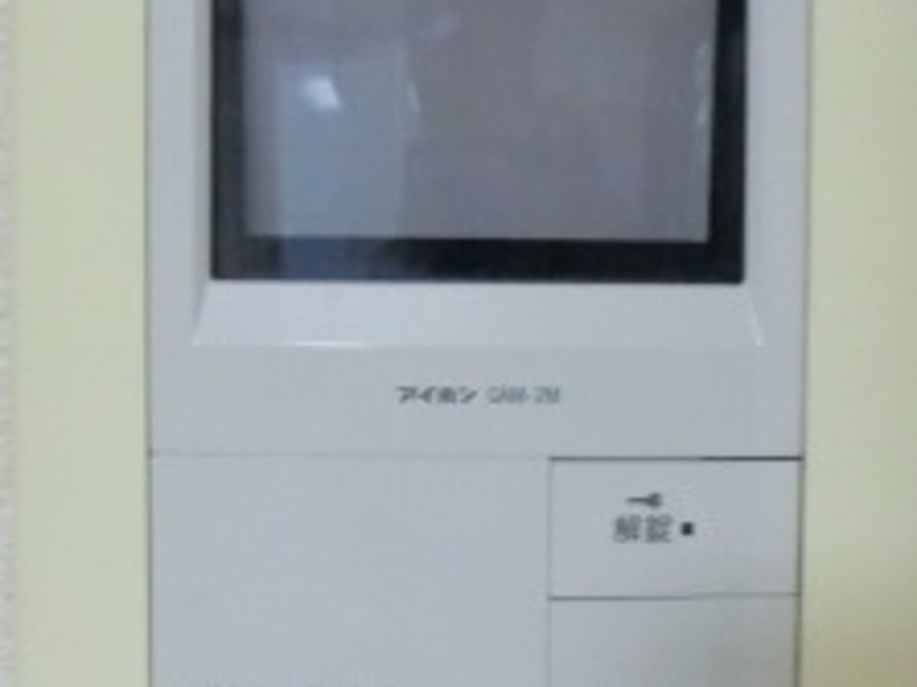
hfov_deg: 28.1
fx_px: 1827
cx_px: 526
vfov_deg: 21.3
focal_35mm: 69
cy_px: 378
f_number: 3.2
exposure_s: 1/60
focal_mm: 4.3
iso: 640
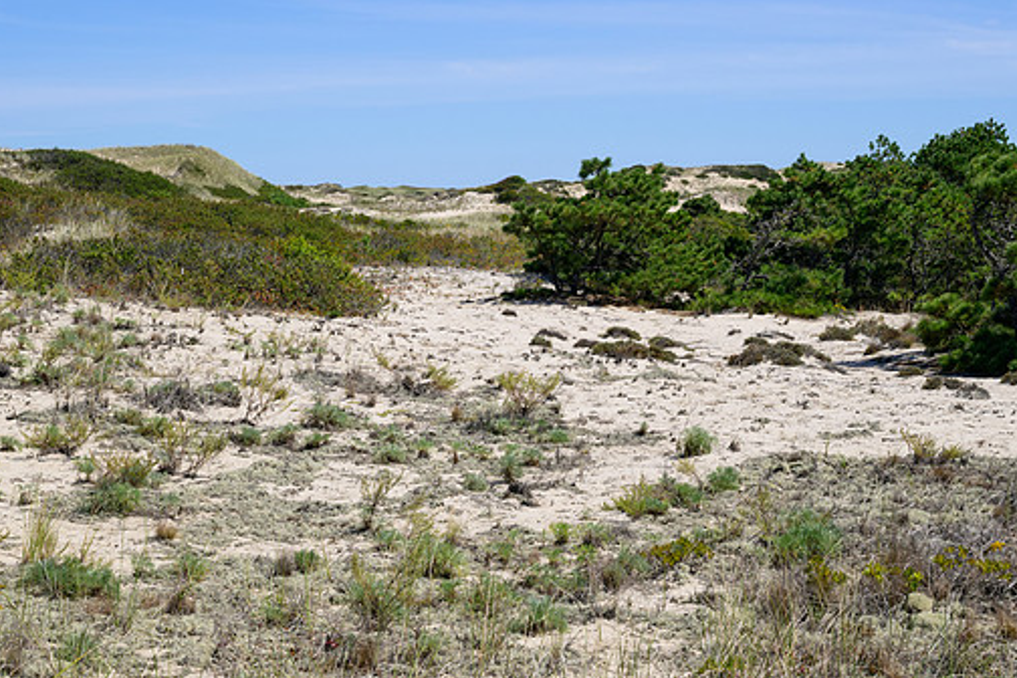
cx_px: 478
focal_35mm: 76
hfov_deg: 26.6
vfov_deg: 17.9
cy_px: 396
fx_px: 2147
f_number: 14
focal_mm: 60
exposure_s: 1/500
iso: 400
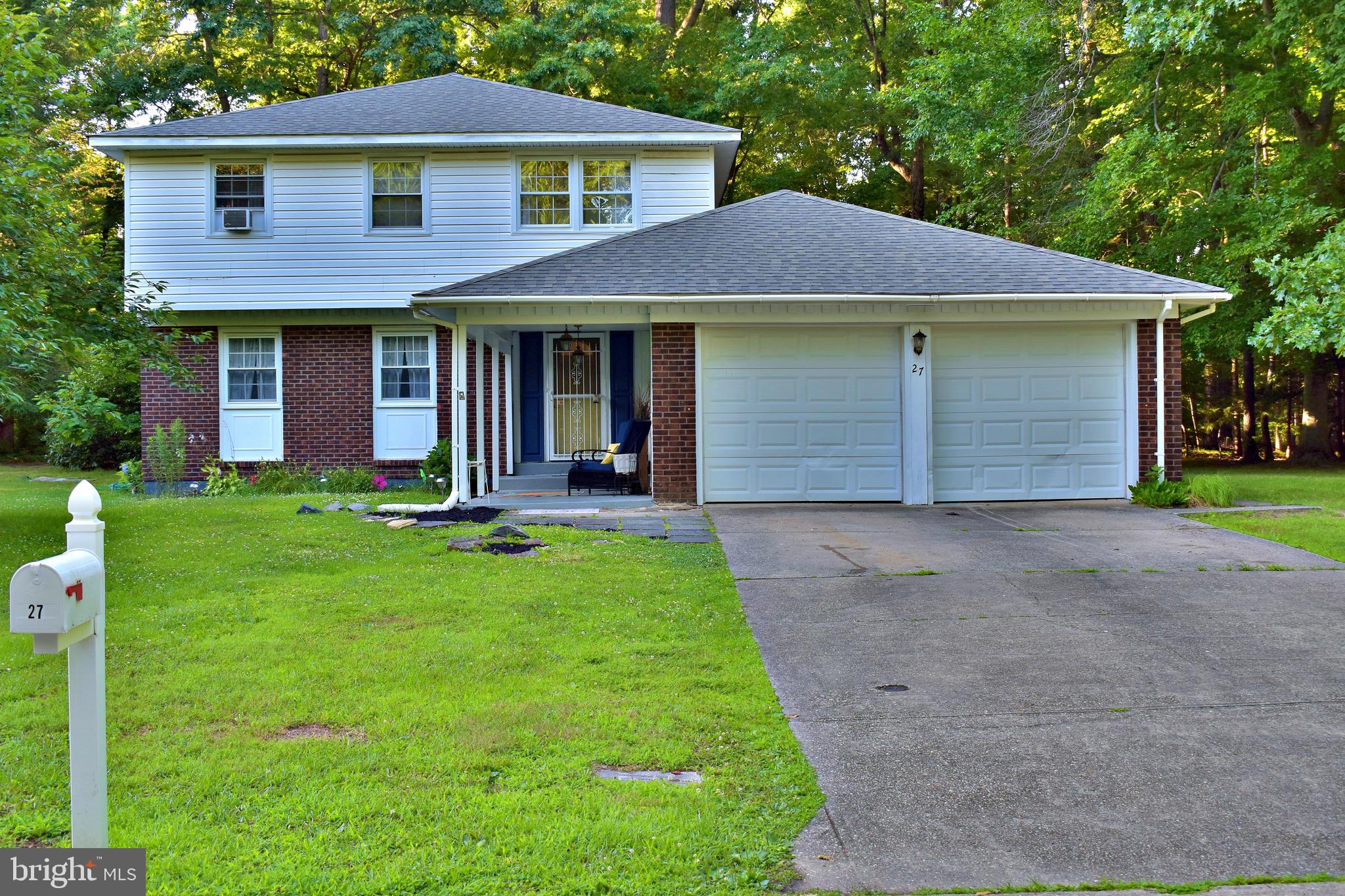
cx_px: 672
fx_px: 1513
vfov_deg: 33.0
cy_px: 448
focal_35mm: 40
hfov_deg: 47.9
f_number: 6.3
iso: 100
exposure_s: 1/30
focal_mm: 27
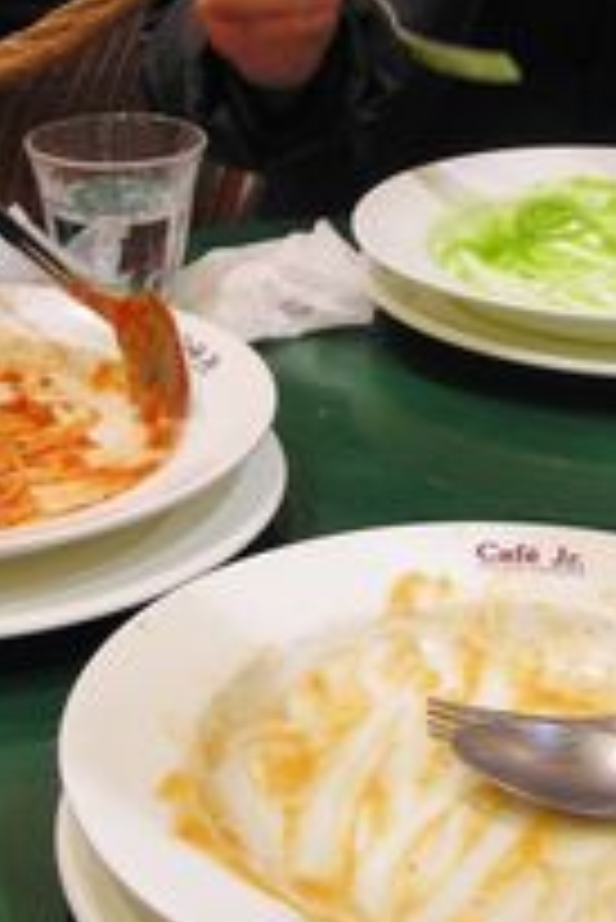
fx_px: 1973
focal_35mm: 77
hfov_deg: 17.7
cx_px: 319
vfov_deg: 26.3
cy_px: 481
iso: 50
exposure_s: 1/16
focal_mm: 6.3
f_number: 3.2
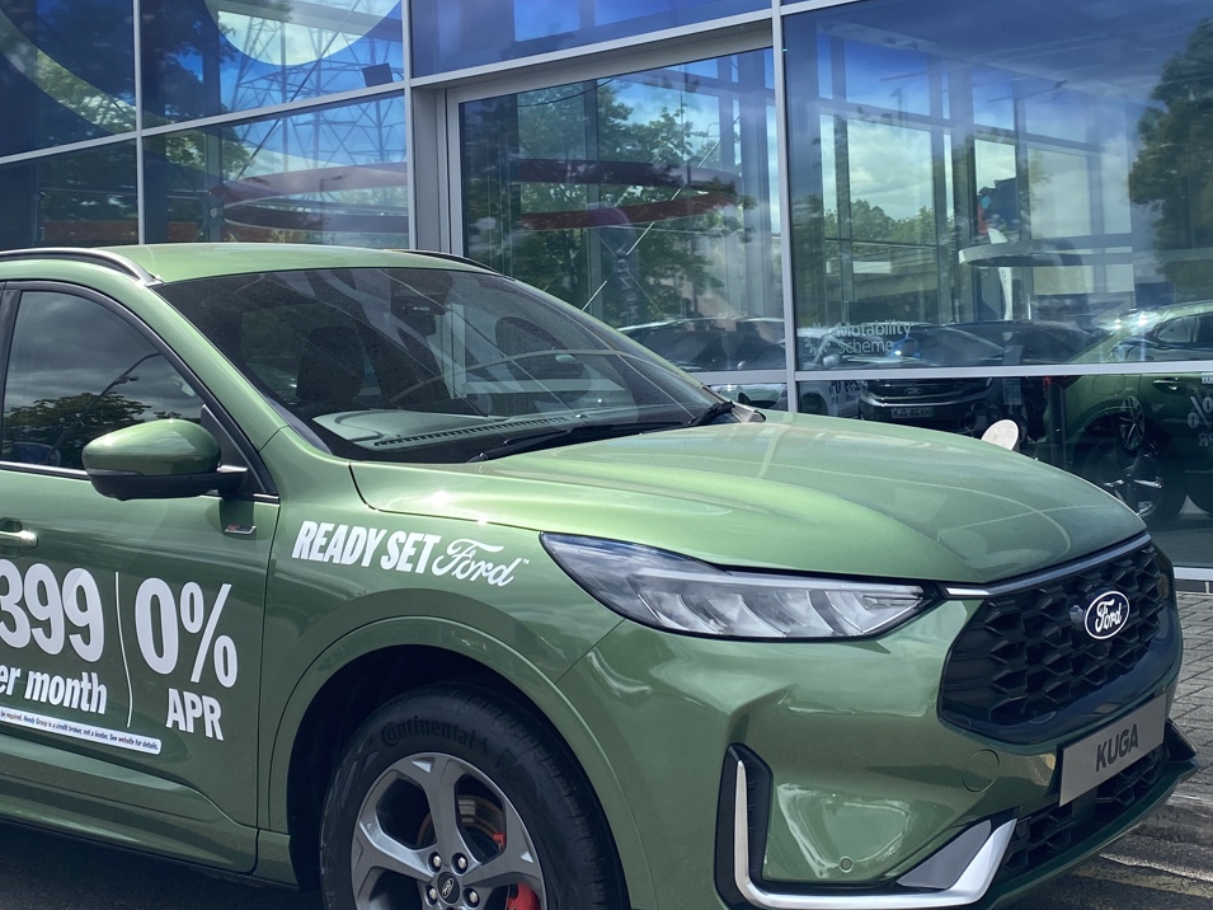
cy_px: 286
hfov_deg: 38.9
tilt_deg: +2.1
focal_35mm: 49
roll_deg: +2.0
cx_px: 616
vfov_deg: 29.4
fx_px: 1717
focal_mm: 4.25
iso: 32
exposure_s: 1/1608
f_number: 1.8
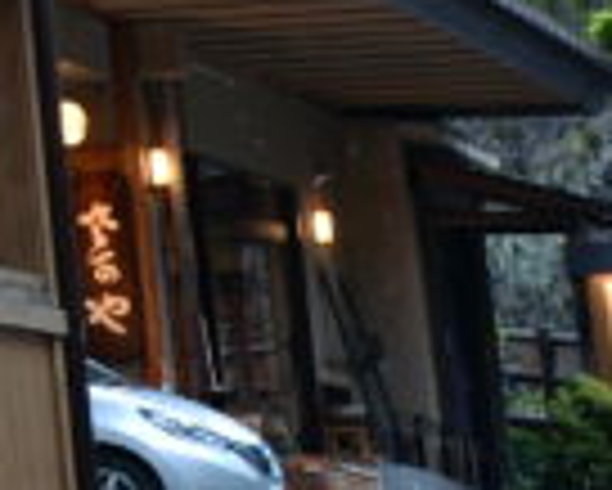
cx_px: -1854
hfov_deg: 6.1
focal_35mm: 264
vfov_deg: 5.7
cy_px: -582
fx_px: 4785
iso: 400
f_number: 4
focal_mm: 32
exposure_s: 1/60
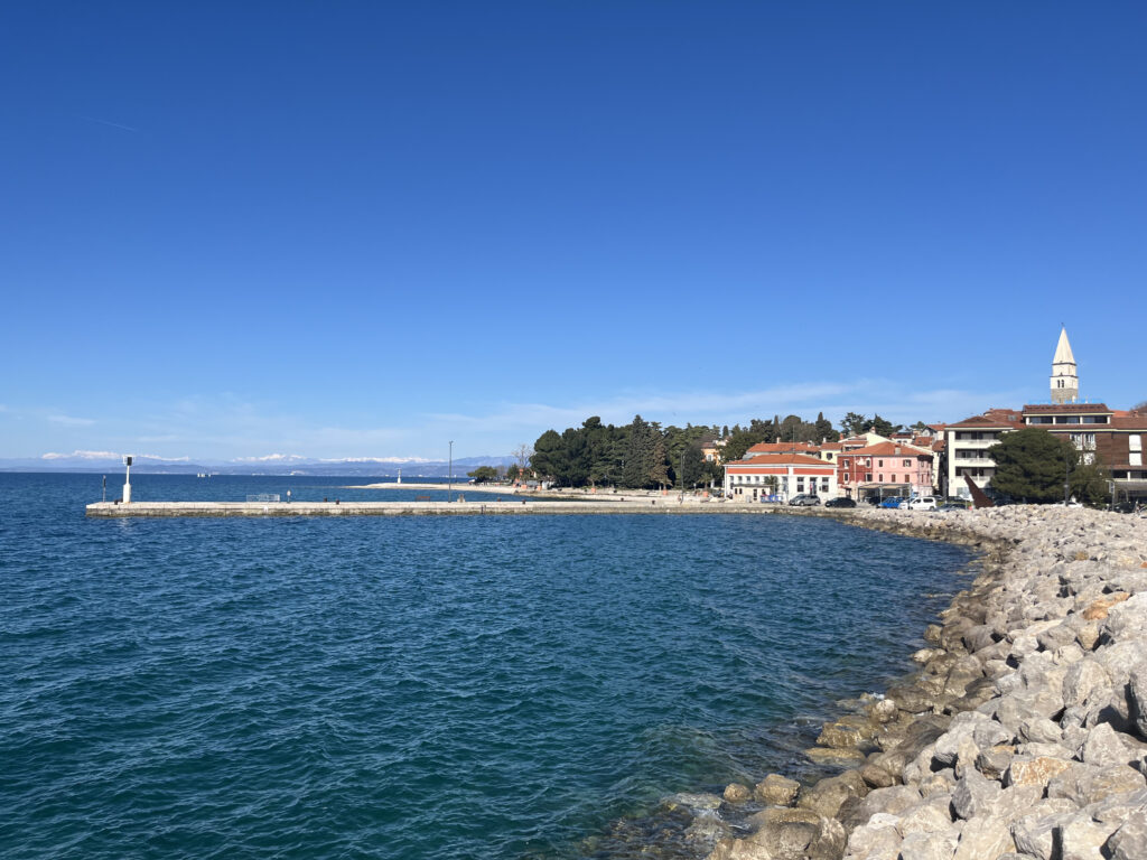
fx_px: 862
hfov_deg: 67.3
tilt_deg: +3.4
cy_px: 430
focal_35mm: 26
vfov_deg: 53.1
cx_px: 574
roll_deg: -0.8
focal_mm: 5.1
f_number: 1.6
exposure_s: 1/5076
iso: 50
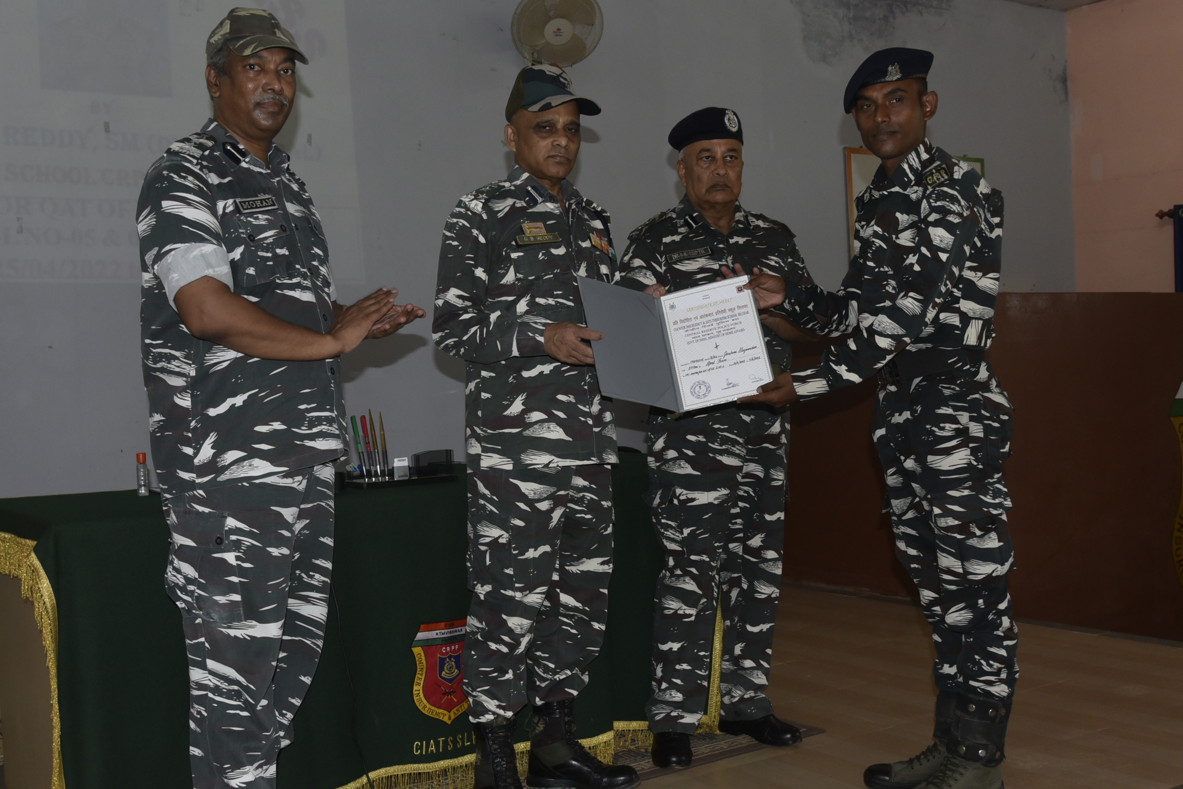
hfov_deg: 48.4
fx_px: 1315
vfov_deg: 33.4
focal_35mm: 40
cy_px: 416
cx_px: 544
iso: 800
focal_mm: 24
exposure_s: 1/60
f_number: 5
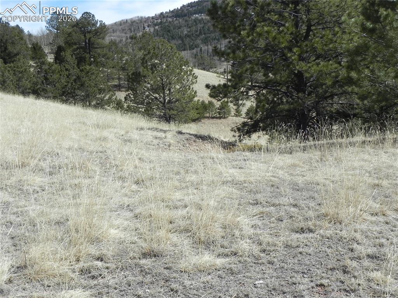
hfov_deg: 41.3
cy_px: 149
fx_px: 529
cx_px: 199
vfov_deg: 31.5
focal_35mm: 46
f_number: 7.1
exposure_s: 1/394
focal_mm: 8.2
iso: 160
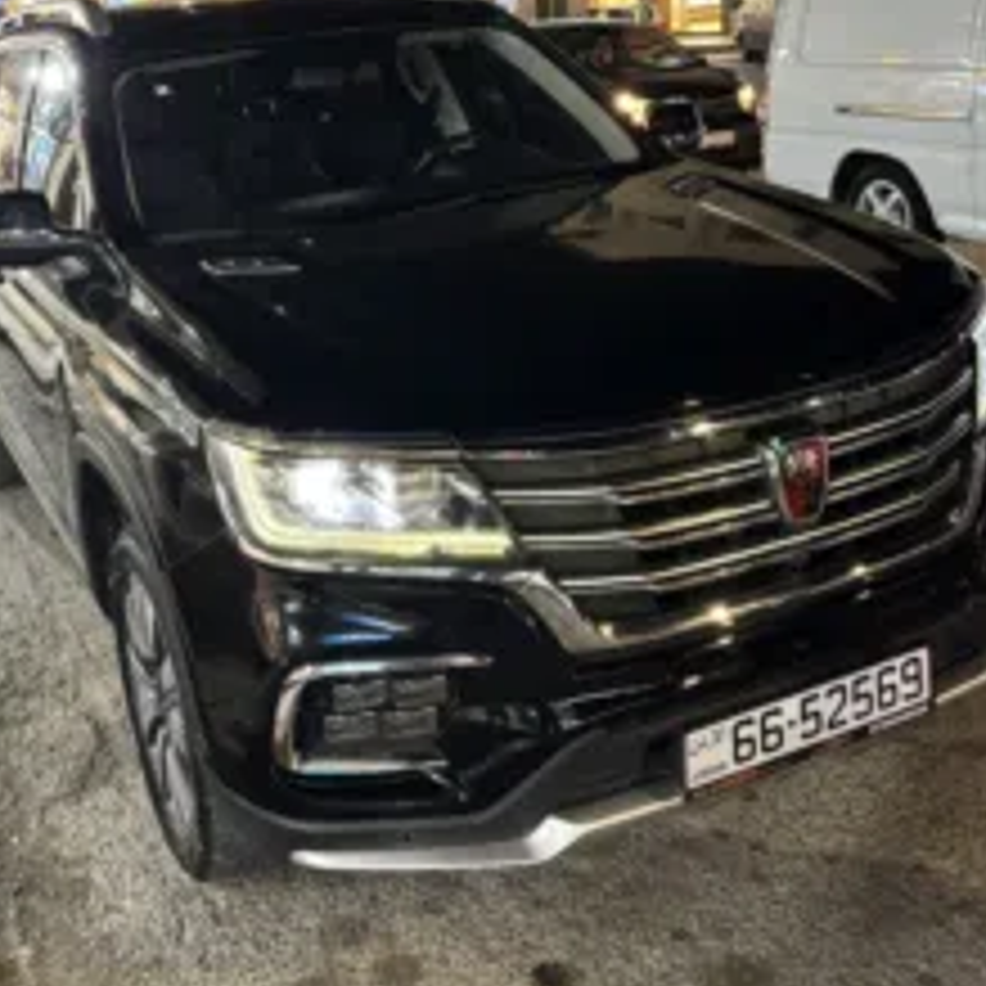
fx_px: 1353
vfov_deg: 39.0
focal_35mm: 42
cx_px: 405
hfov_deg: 39.9
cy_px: 248
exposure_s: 1/50
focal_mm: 5.96
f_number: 1.6
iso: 400
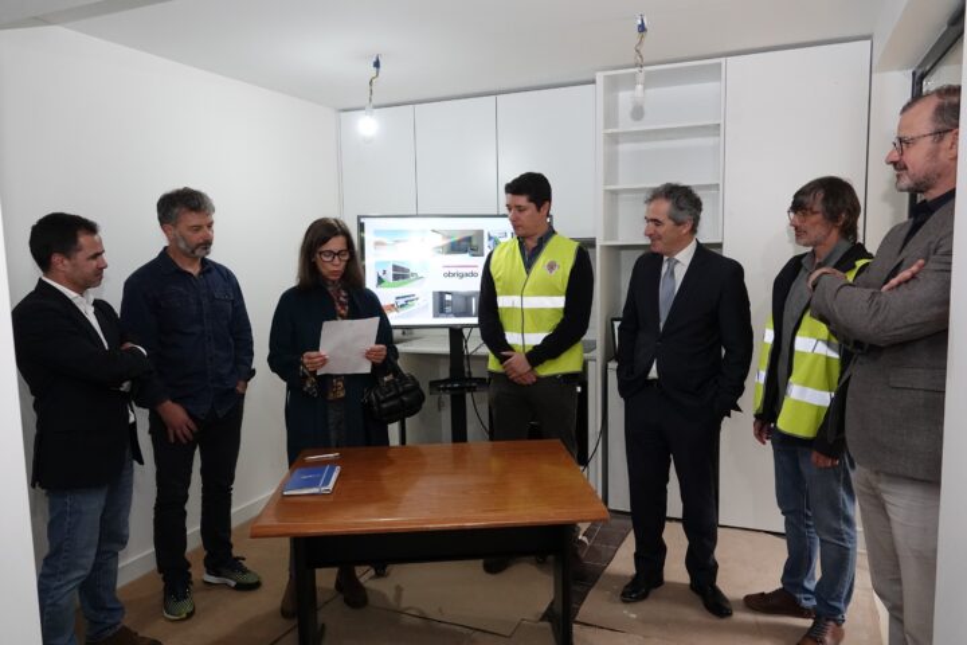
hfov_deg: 73.7
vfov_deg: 53.1
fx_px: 645
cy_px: 322
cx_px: 484
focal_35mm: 24
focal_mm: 8.8
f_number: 2.4
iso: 1250
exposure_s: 1/200
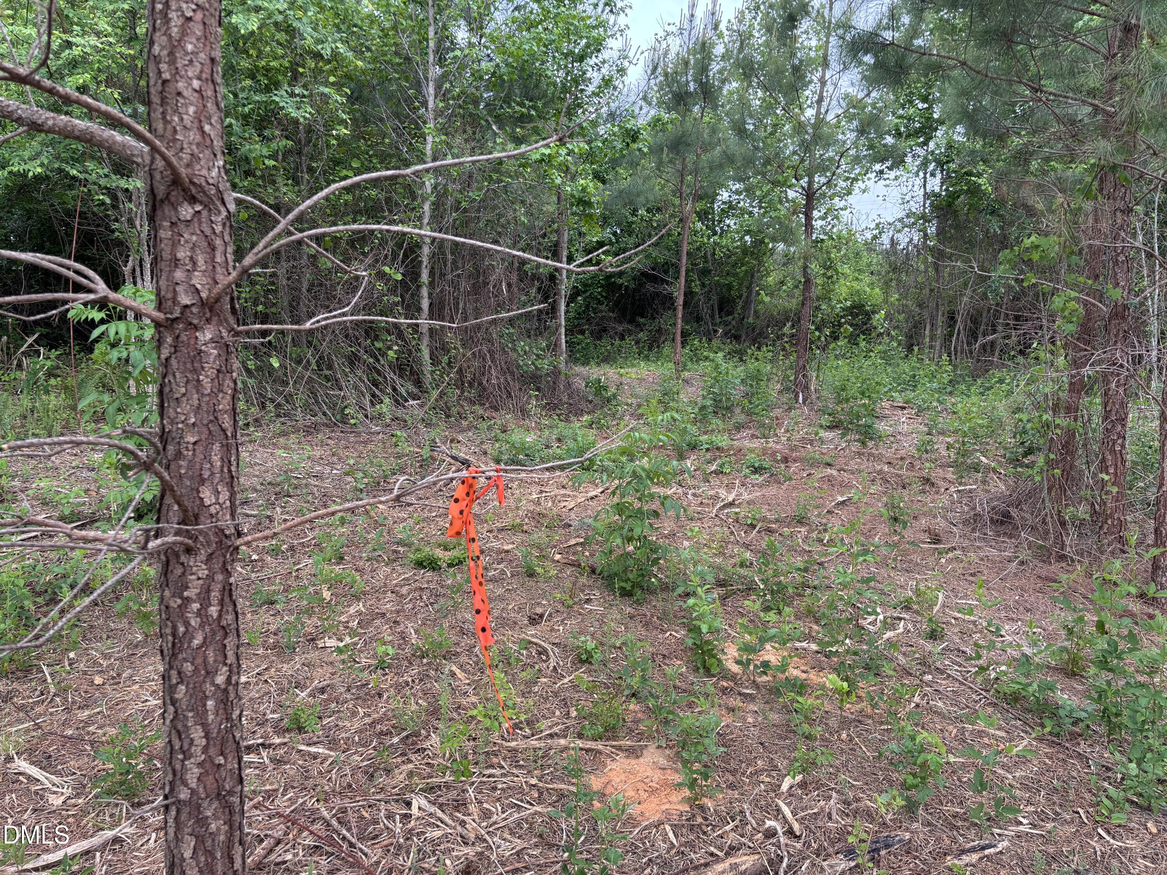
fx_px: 877
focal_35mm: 26
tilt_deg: -7.1
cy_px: 438
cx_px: 584
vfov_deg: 53.1
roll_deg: -2.8
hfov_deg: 67.3
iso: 40
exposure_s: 1/169
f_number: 1.6
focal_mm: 5.96
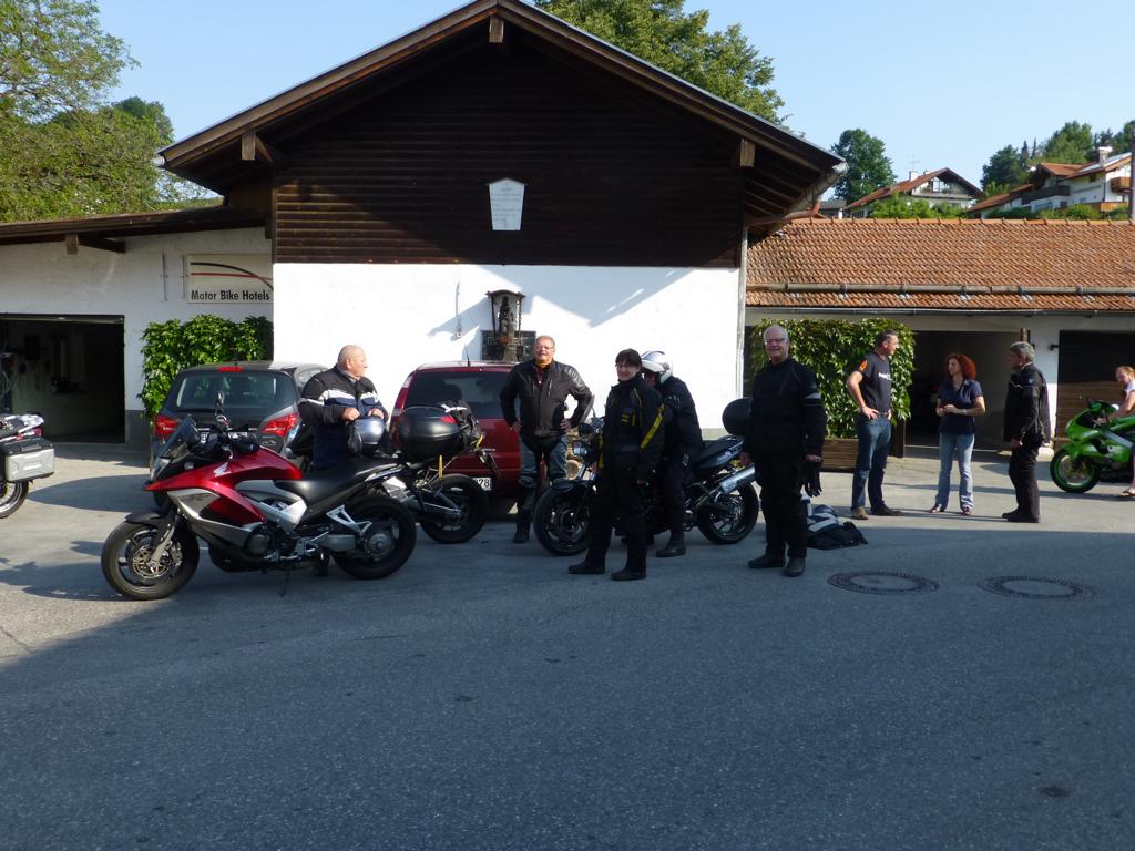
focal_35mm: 30
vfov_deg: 46.8
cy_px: 426
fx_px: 984
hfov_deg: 60.0
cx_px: 568
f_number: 3.6
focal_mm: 5.4
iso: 100
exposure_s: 1/500
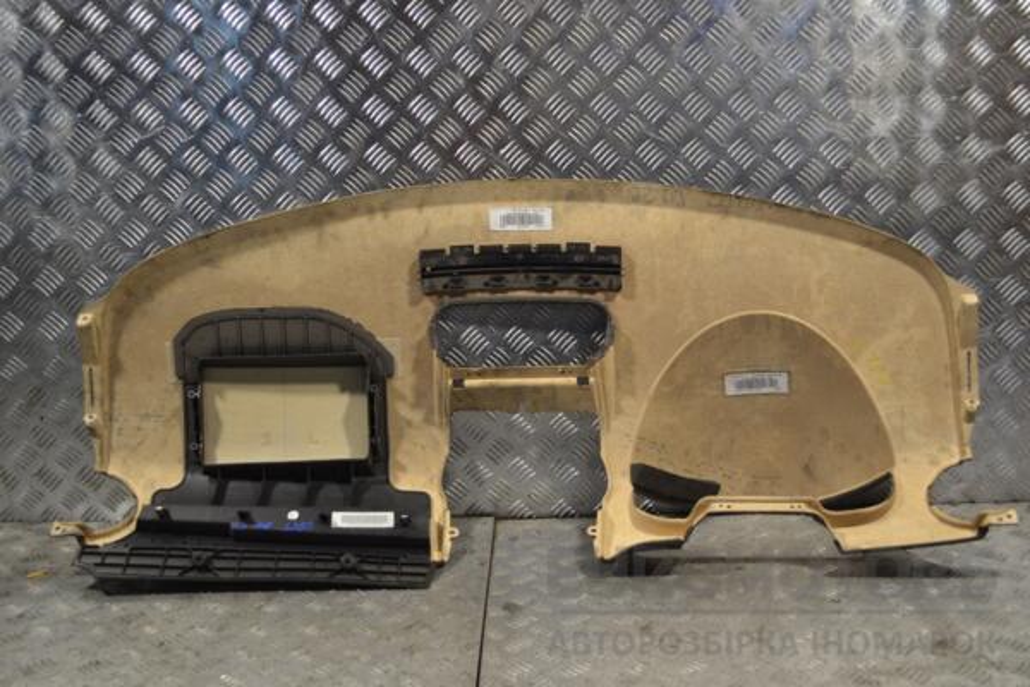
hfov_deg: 45.0
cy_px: 344
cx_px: 515
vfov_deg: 30.8
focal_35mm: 44
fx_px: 1244
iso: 100
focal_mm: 29
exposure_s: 1/40
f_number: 4.5
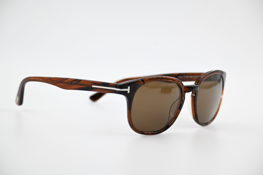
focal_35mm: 111
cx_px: 132
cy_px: 88
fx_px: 811
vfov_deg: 12.3
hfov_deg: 18.4
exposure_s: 1/400
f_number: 4.8
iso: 400
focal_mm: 74
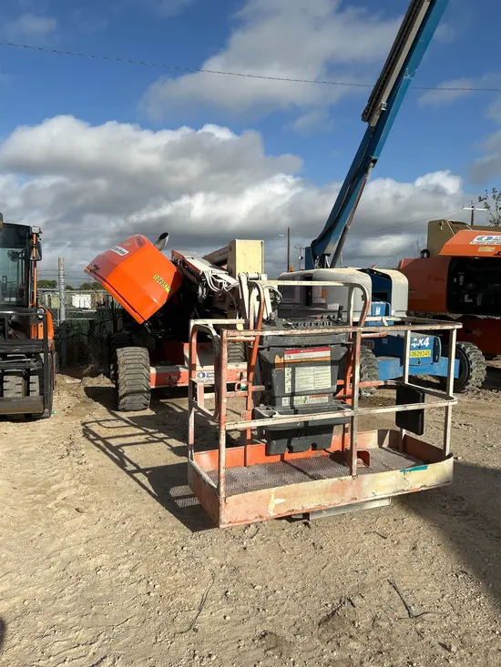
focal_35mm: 26
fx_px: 502
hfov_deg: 53.1
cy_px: 334
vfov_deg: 67.3
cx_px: 250
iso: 50
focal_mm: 5.7
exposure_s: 1/6579
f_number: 1.5
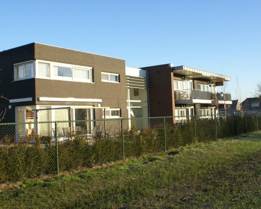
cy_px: 103
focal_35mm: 41
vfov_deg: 36.5
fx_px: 317
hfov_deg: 44.8
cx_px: 129
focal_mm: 24
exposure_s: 1/80
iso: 100
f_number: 9
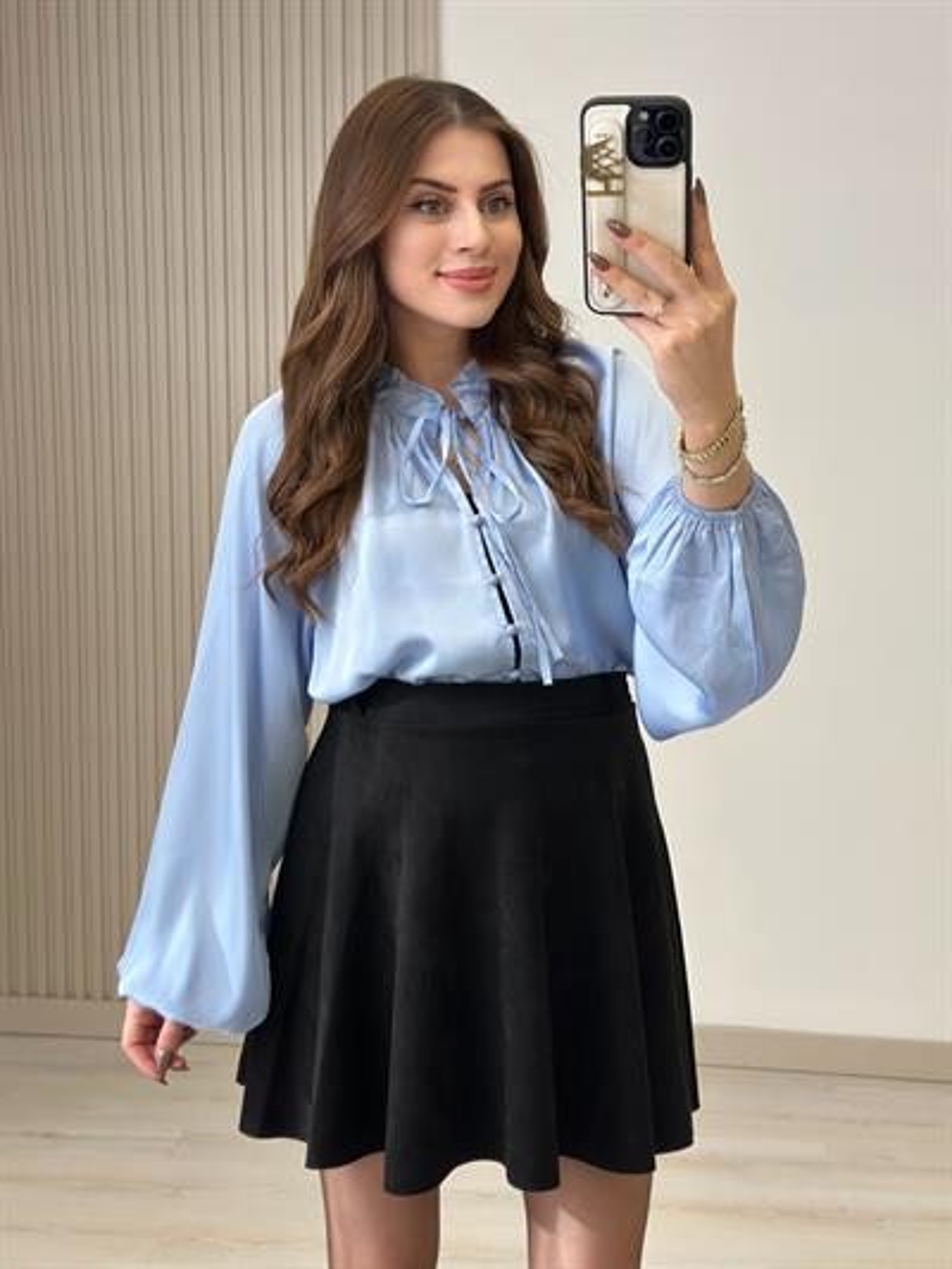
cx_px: 476
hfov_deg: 30.3
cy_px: 634
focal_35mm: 48
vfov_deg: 39.6
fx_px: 1759
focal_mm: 6.86
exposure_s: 1/253
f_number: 1.78
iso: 80
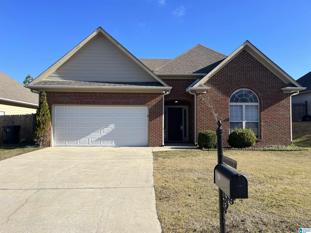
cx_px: 156
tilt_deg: +2.4
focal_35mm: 26
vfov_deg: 53.1
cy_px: 116
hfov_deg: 67.3
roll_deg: -0.4
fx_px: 234
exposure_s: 1/2899
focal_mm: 5.1
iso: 50
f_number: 1.6
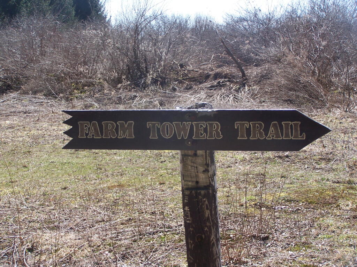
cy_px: 134
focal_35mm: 67
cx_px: 178
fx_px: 691
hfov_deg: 29.0
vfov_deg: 21.9
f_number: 3.2
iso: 80
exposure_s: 1/640
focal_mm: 11.1
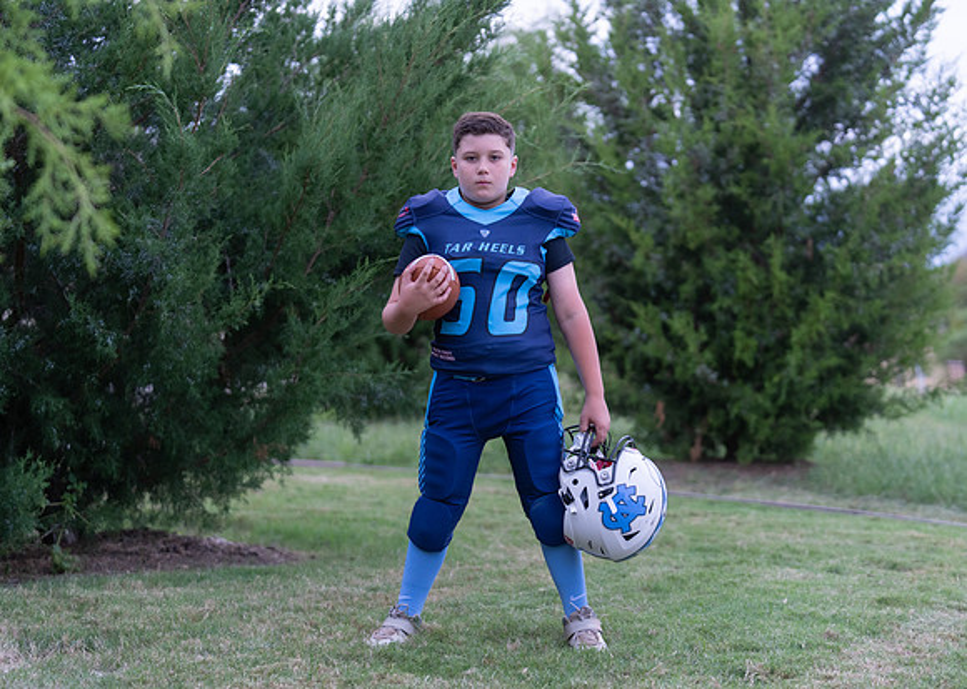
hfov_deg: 25.6
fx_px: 2125
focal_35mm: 77
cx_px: 528
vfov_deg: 18.4
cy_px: 353
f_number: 2.8
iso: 640
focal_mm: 70
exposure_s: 1/320
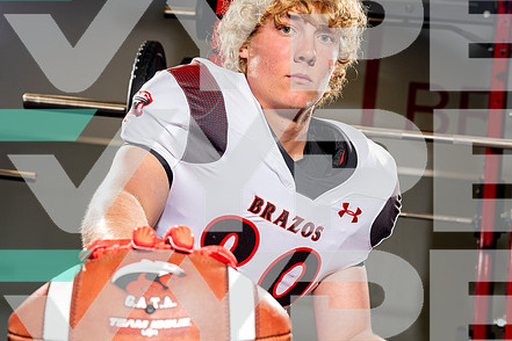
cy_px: 181
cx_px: 238
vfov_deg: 20.6
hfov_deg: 30.5
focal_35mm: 66
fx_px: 939
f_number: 5.6
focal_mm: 45
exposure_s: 1/250
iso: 500
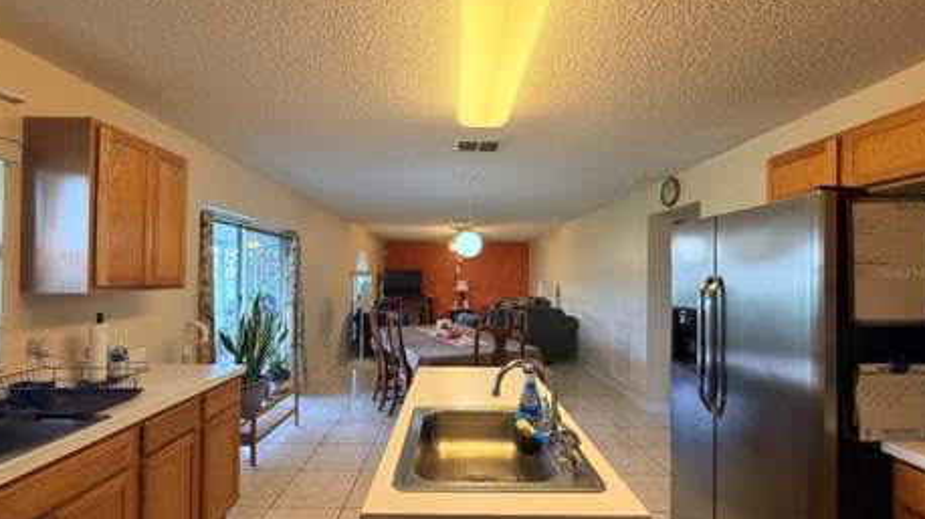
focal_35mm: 16
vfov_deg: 66.9
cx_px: 452
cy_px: 273
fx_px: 392
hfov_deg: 99.4
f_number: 2.2
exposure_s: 1/60
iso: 250
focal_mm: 2.22
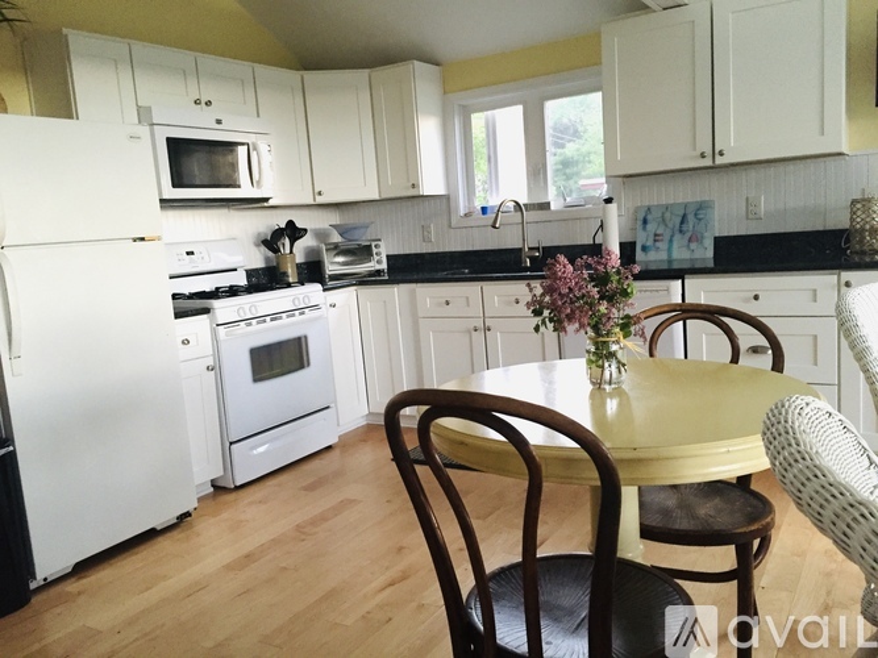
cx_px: 439
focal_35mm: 29
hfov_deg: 61.7
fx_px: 735
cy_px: 329
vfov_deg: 48.2
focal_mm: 4.15
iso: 160
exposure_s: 1/30
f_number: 2.2
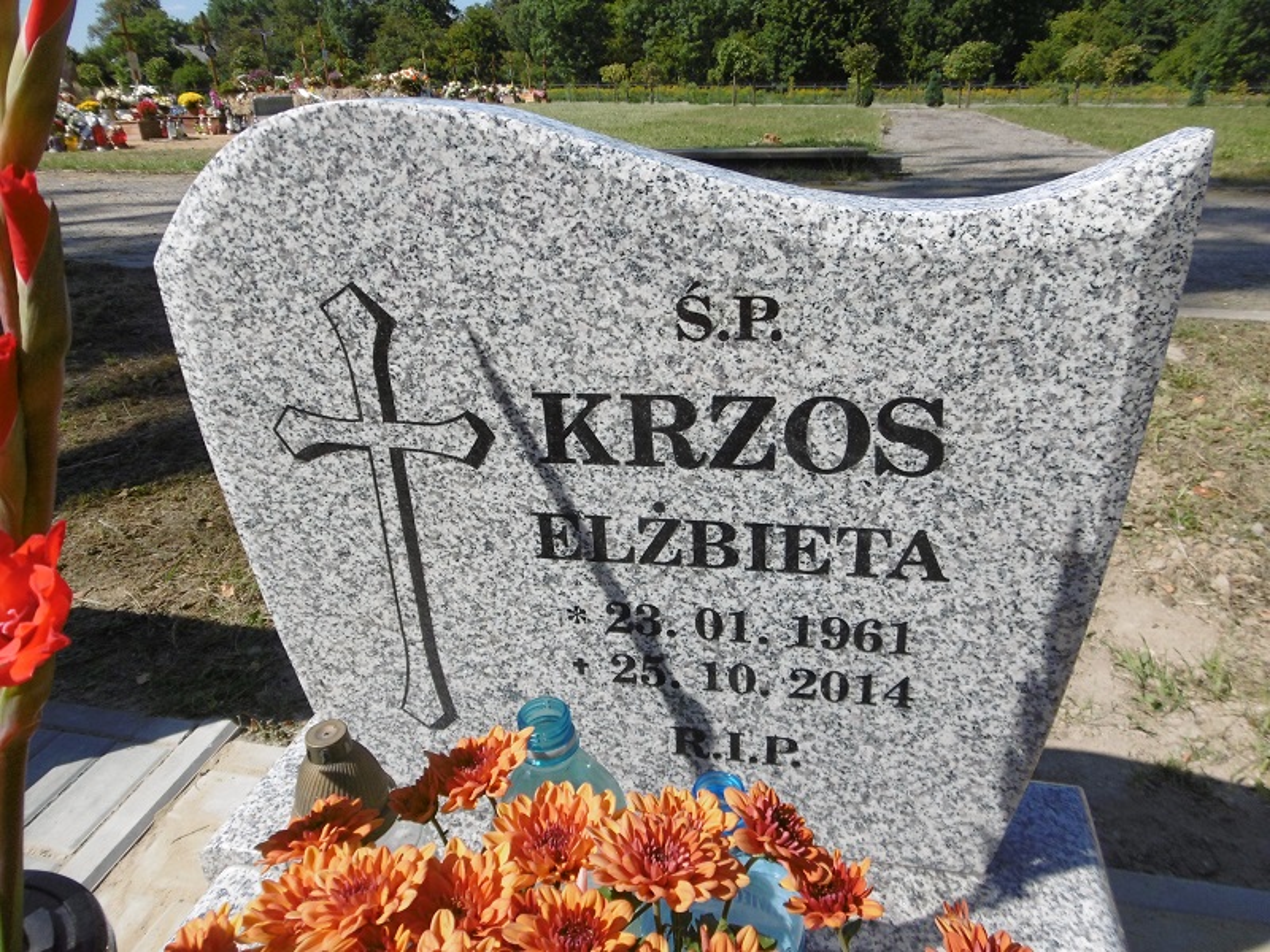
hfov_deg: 71.6
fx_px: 881
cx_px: 635
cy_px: 476
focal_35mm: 24
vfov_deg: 56.8
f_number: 7.8
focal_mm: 4.3
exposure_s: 1/250
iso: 100
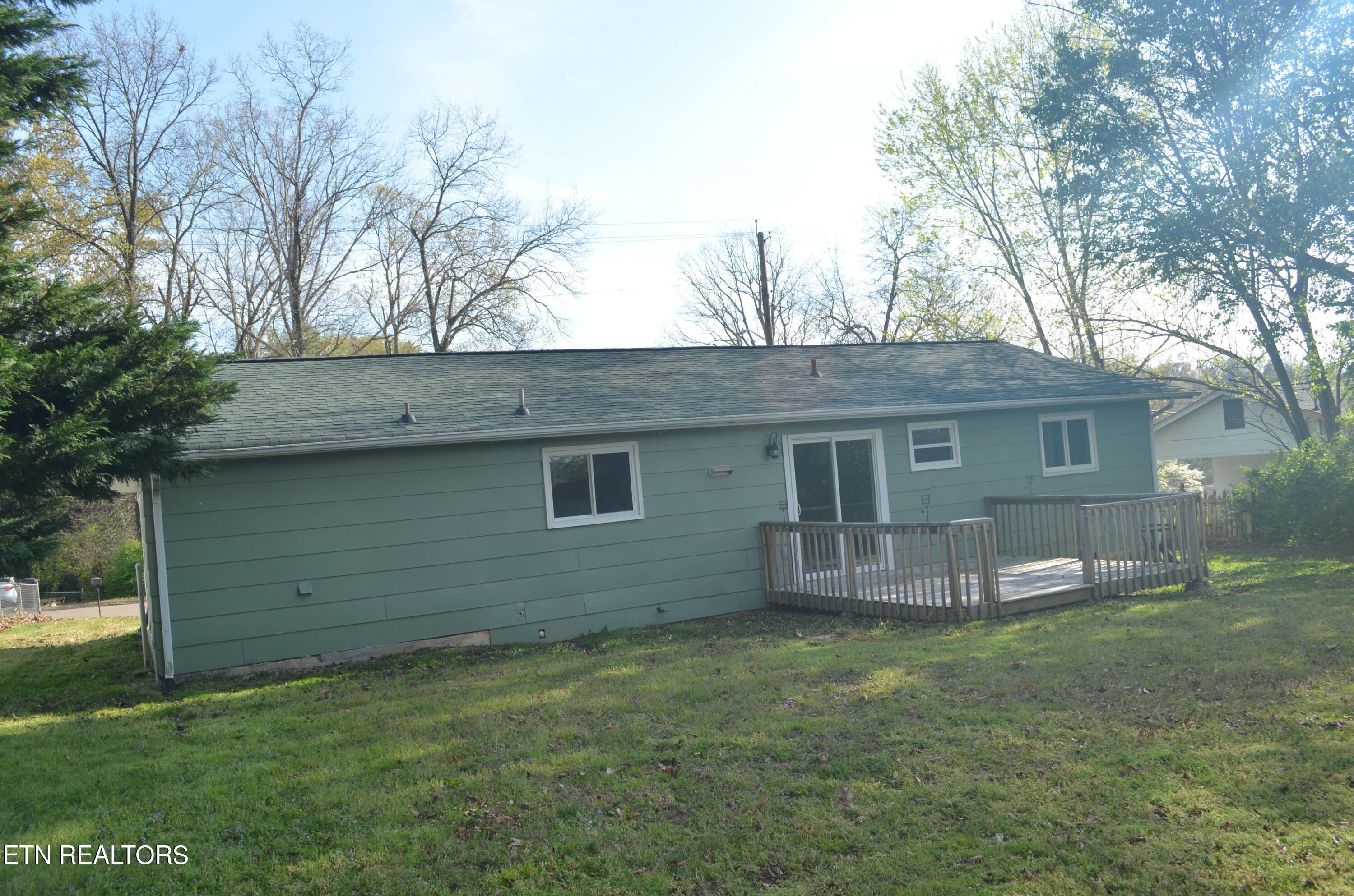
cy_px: 448
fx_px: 1013
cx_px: 677
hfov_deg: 67.5
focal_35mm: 27
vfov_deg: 47.7
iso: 200
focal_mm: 18
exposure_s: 1/250
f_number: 8
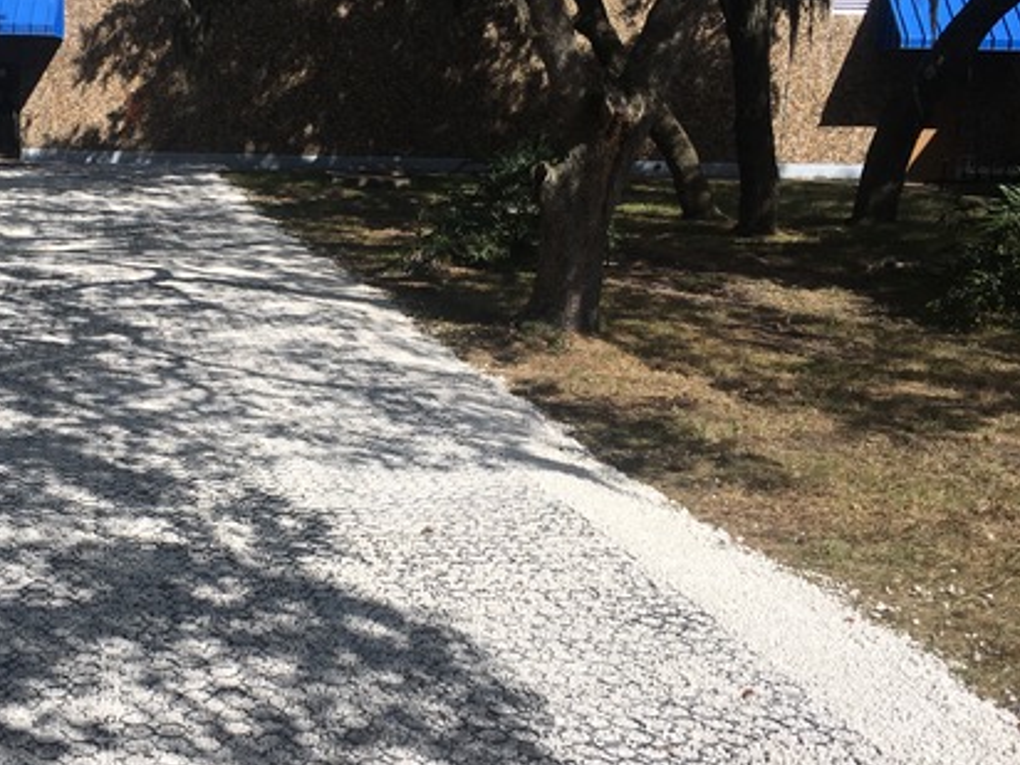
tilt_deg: -10.2
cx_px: 253
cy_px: 379
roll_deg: -1.1
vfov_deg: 32.2
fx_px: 1326
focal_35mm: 45
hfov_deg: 40.8
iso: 25
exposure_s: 1/2331
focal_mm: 4.15
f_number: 2.2
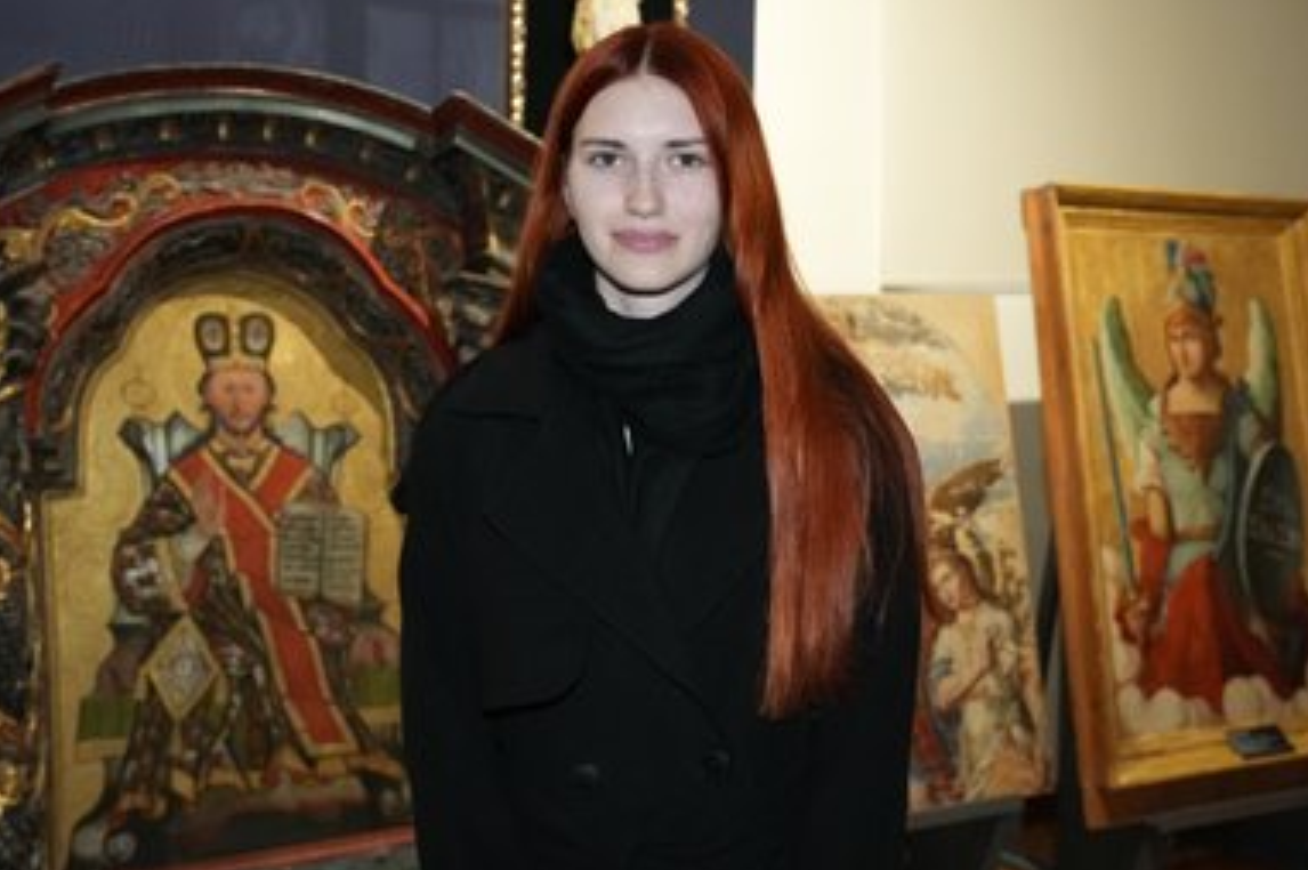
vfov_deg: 31.1
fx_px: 1561
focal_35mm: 43
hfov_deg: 45.5
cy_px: 423
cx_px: 647
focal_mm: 41
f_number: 6.3
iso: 16000
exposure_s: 1/200
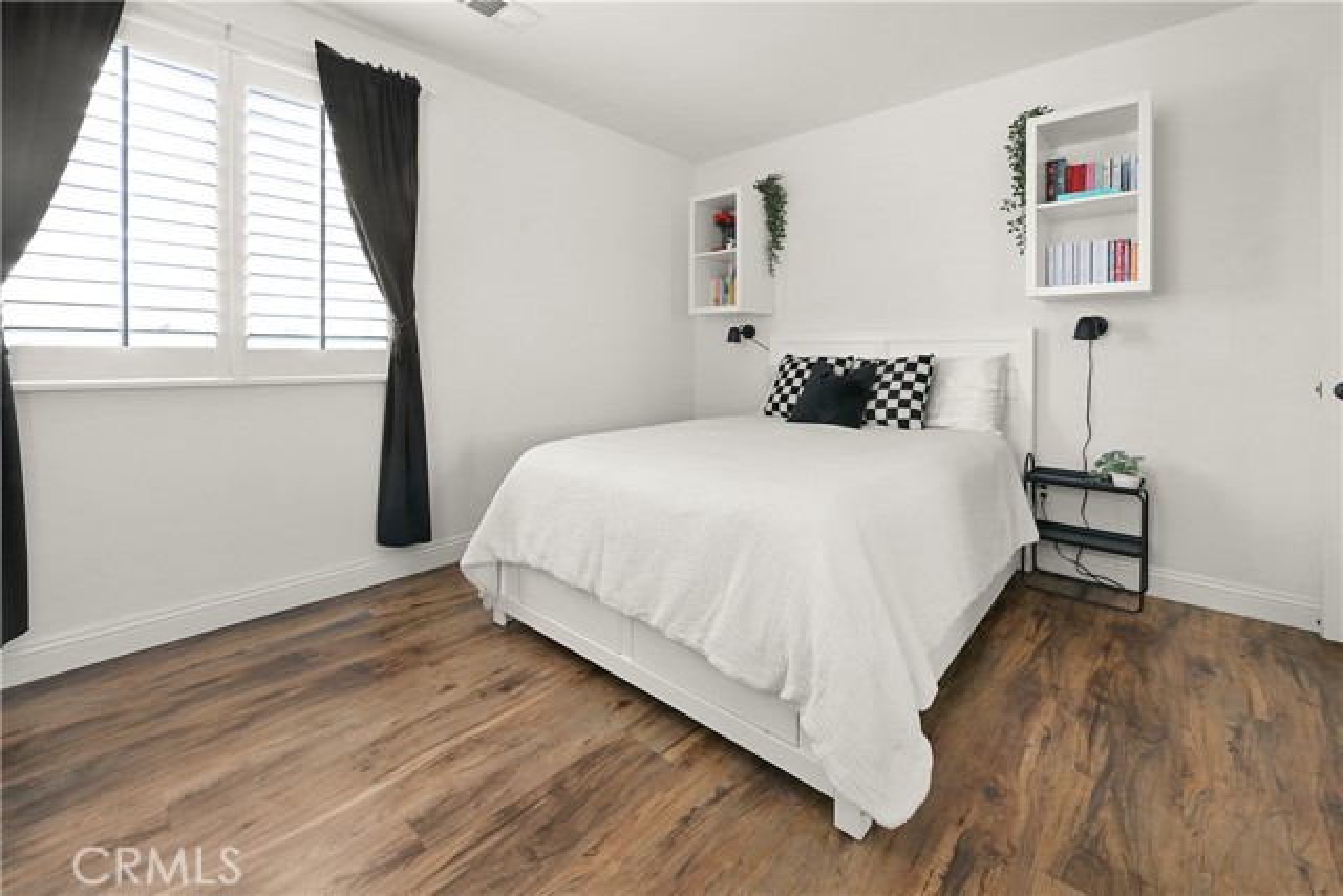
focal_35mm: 14
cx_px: 672
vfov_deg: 81.2
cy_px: 448
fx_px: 522
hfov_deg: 104.2
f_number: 8
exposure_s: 1/10
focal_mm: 14
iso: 400
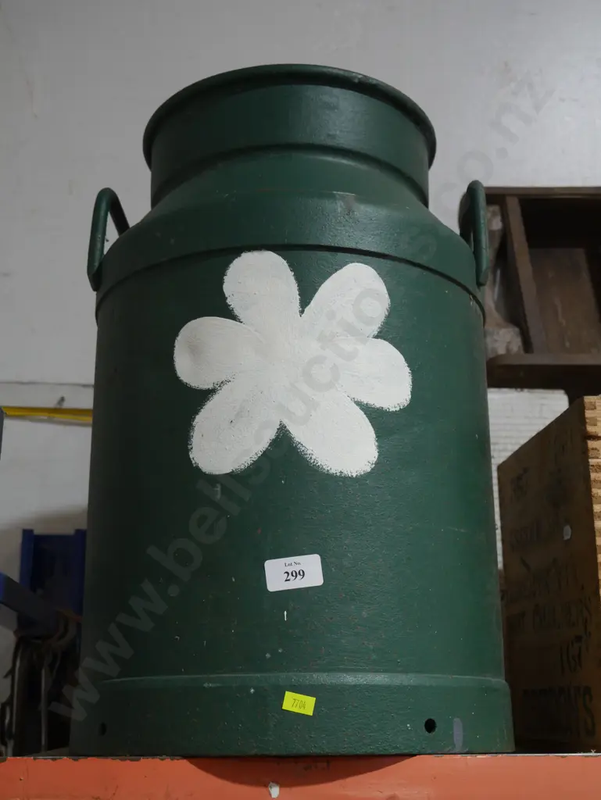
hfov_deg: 31.5
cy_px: 400
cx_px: 300
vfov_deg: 41.2
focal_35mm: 46
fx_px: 1064
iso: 1000
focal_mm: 23
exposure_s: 1/60
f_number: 5.1
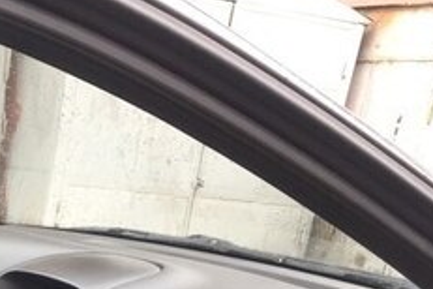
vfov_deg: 14.7
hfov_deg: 21.7
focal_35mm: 86
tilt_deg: -16.0
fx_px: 1034
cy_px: 446
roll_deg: -3.9
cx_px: -107
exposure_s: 1/100
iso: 50
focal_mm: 4.15
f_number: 2.2
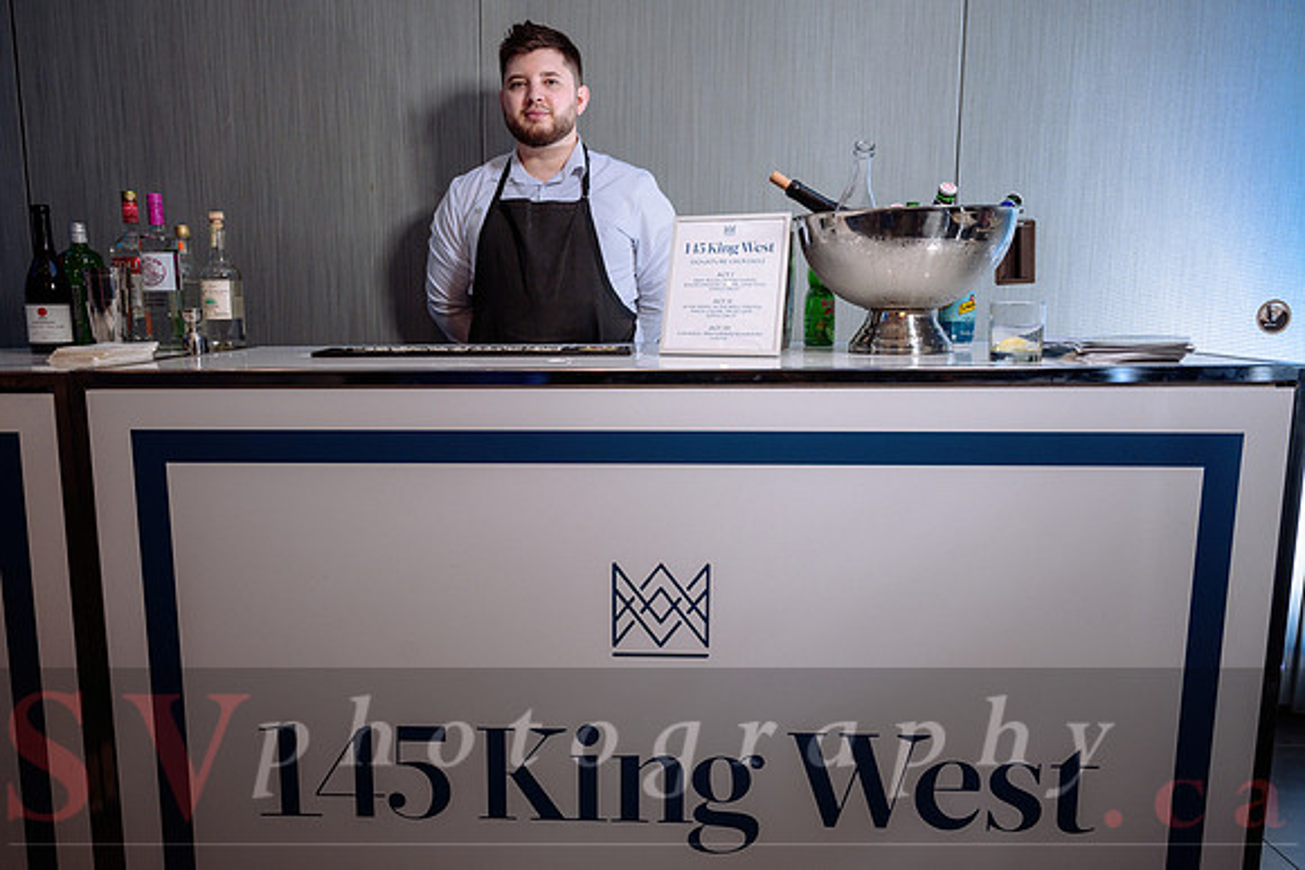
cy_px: 435
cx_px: 594
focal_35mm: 26
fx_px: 950
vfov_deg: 49.3
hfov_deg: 68.8
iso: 500
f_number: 5
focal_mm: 24
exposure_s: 1/40
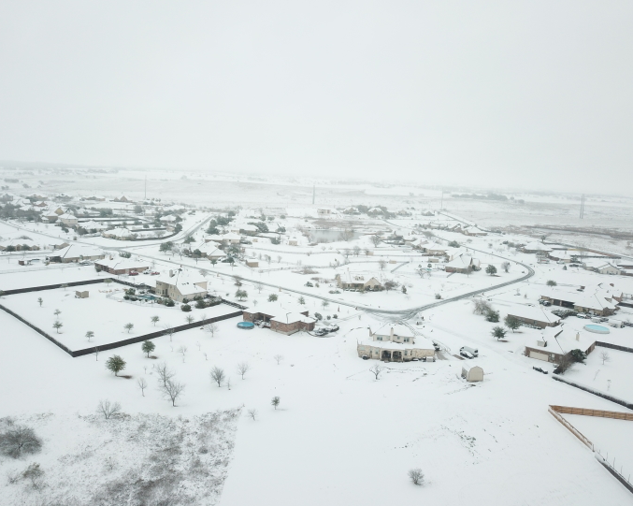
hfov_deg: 58.8
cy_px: 234
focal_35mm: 30
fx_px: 562
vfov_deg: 48.4
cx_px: 304
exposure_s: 1/40
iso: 100
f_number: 2.2
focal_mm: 4.73
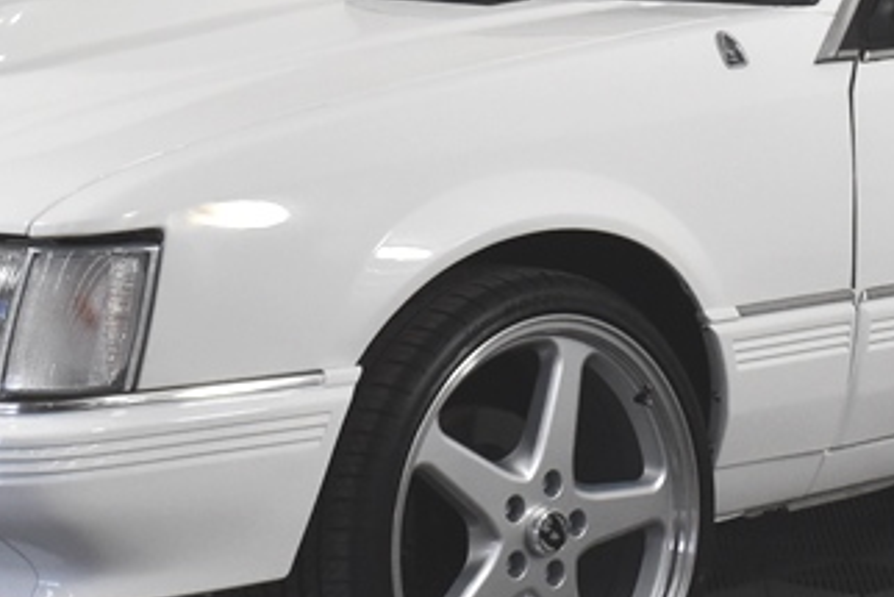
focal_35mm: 143
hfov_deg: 14.3
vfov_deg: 9.6
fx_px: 3553
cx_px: 655
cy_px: 132
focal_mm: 30
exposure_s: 1/500
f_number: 11
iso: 1600
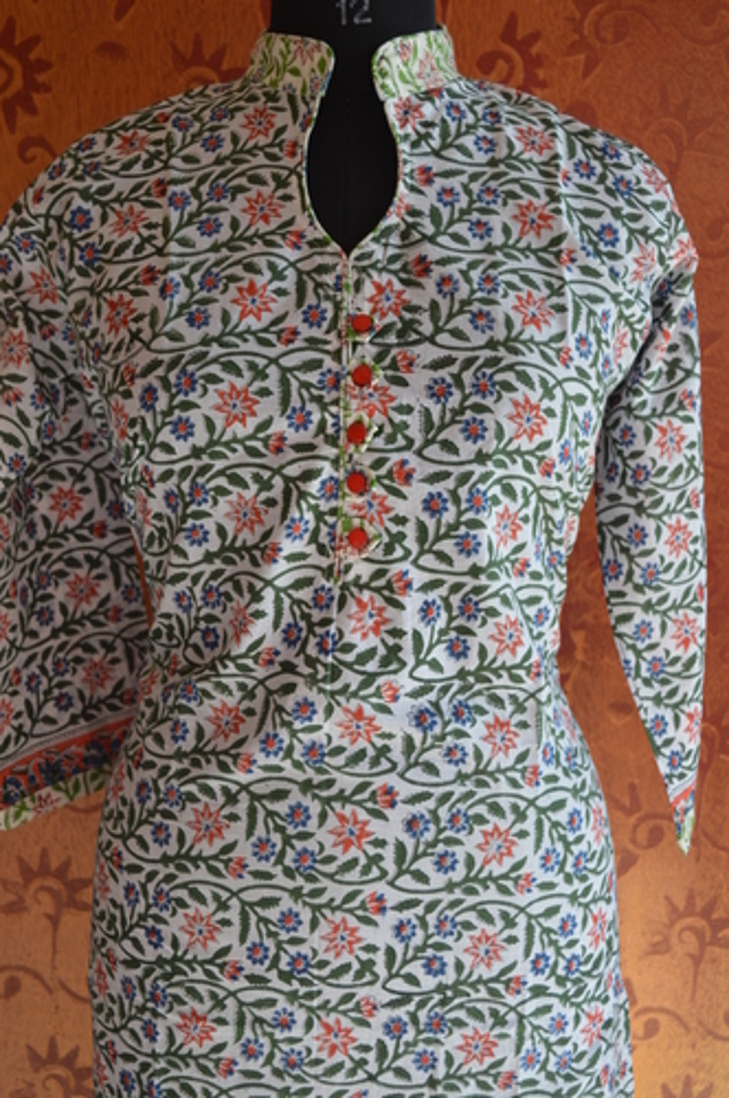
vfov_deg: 46.5
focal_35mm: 42
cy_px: 549
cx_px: 364
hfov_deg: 31.8
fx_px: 1279
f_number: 5.6
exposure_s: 1/125
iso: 320
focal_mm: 28
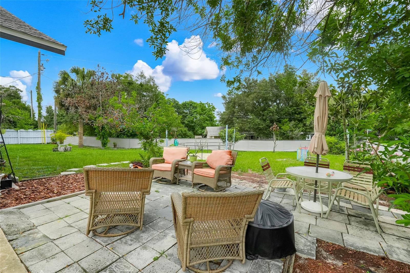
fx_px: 194
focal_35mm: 17
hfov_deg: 93.3
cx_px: 205
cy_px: 136
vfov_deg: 70.4
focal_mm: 11.5
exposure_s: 1/100
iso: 250
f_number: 9
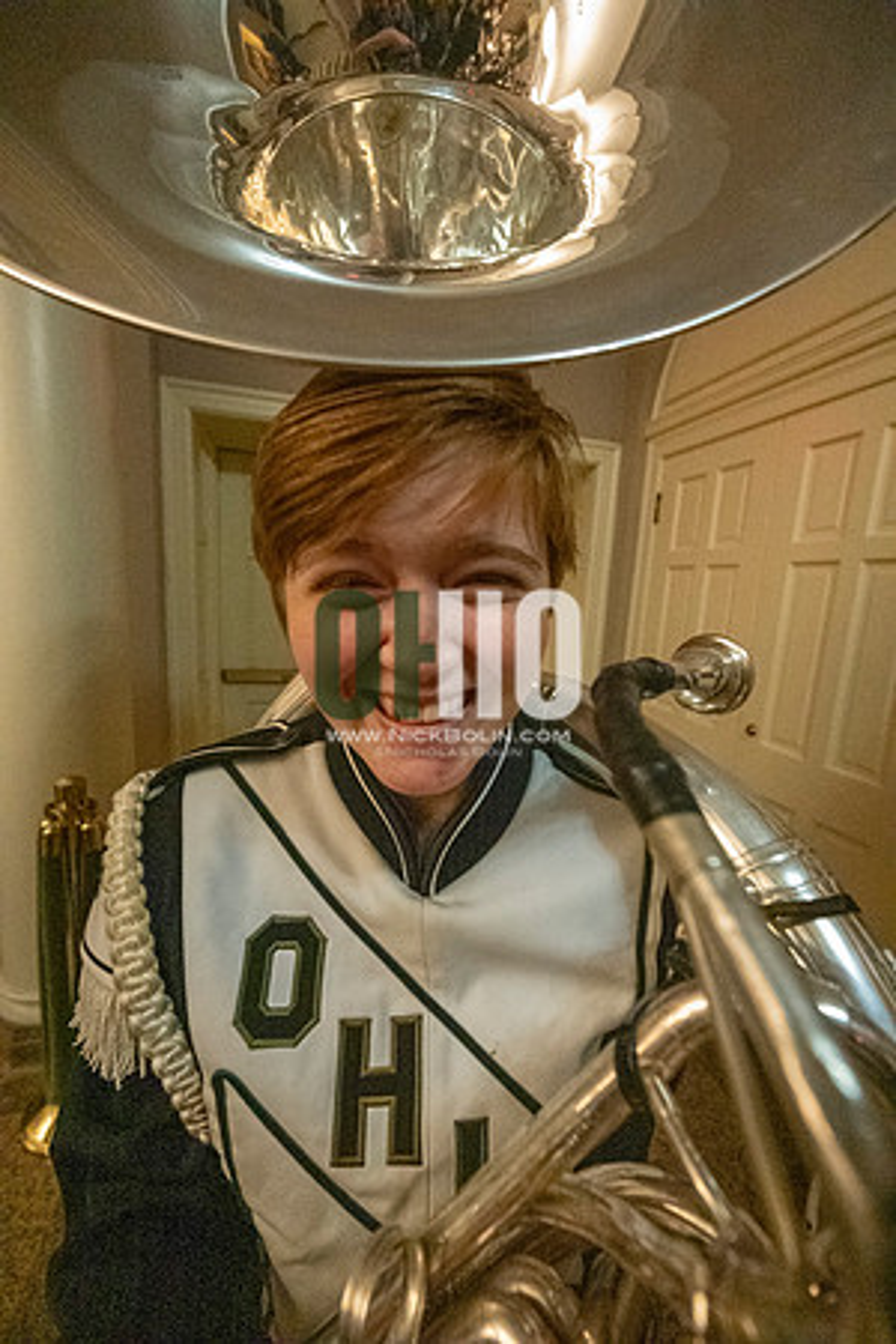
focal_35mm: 14
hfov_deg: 81.2
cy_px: 672
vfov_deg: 104.3
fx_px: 523
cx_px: 448
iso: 25600
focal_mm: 14
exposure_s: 1/250
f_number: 4.5
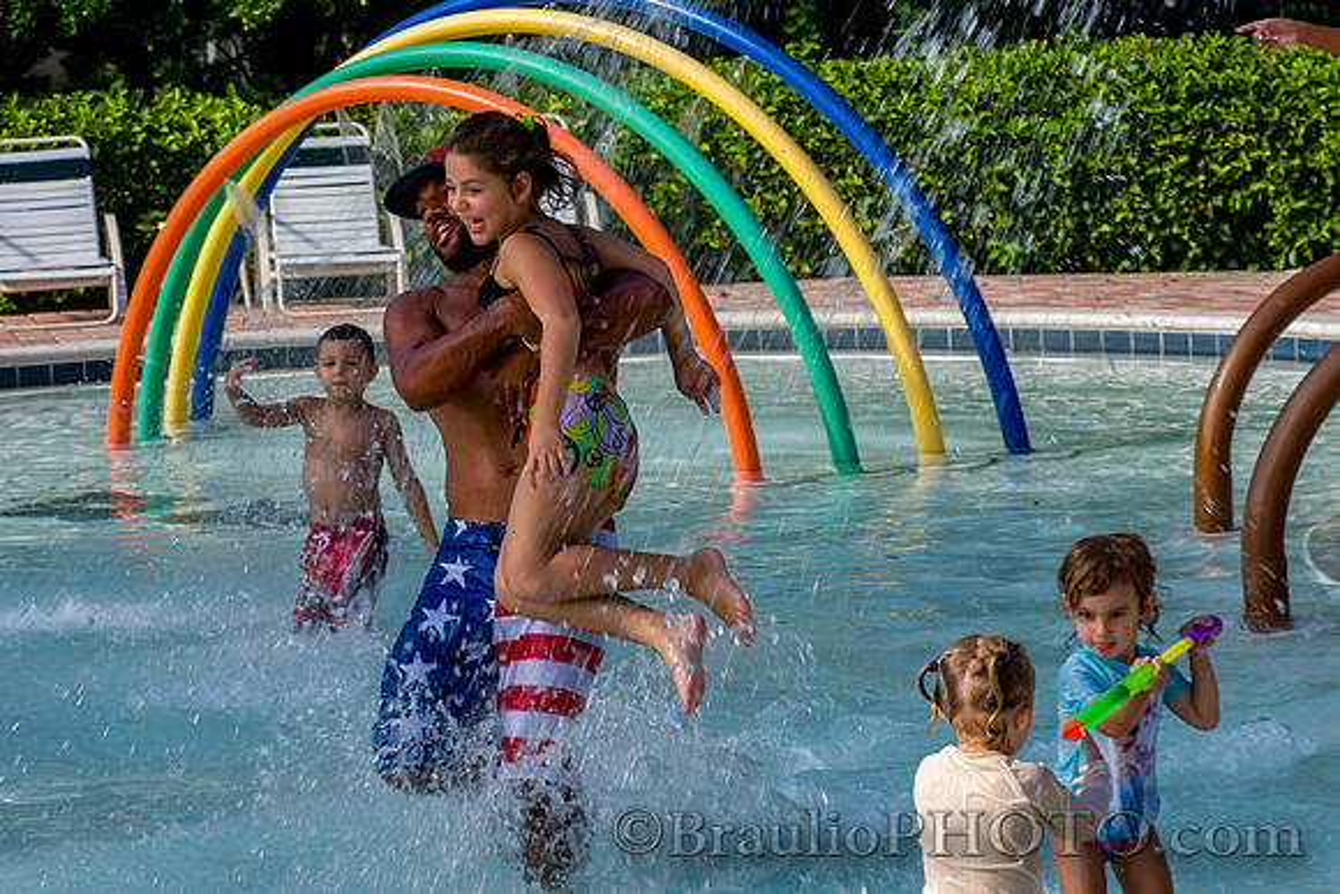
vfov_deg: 11.4
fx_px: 4485
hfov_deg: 17.0
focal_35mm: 120
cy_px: 341
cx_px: 501
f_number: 9
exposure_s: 1/200
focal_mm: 70
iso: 160
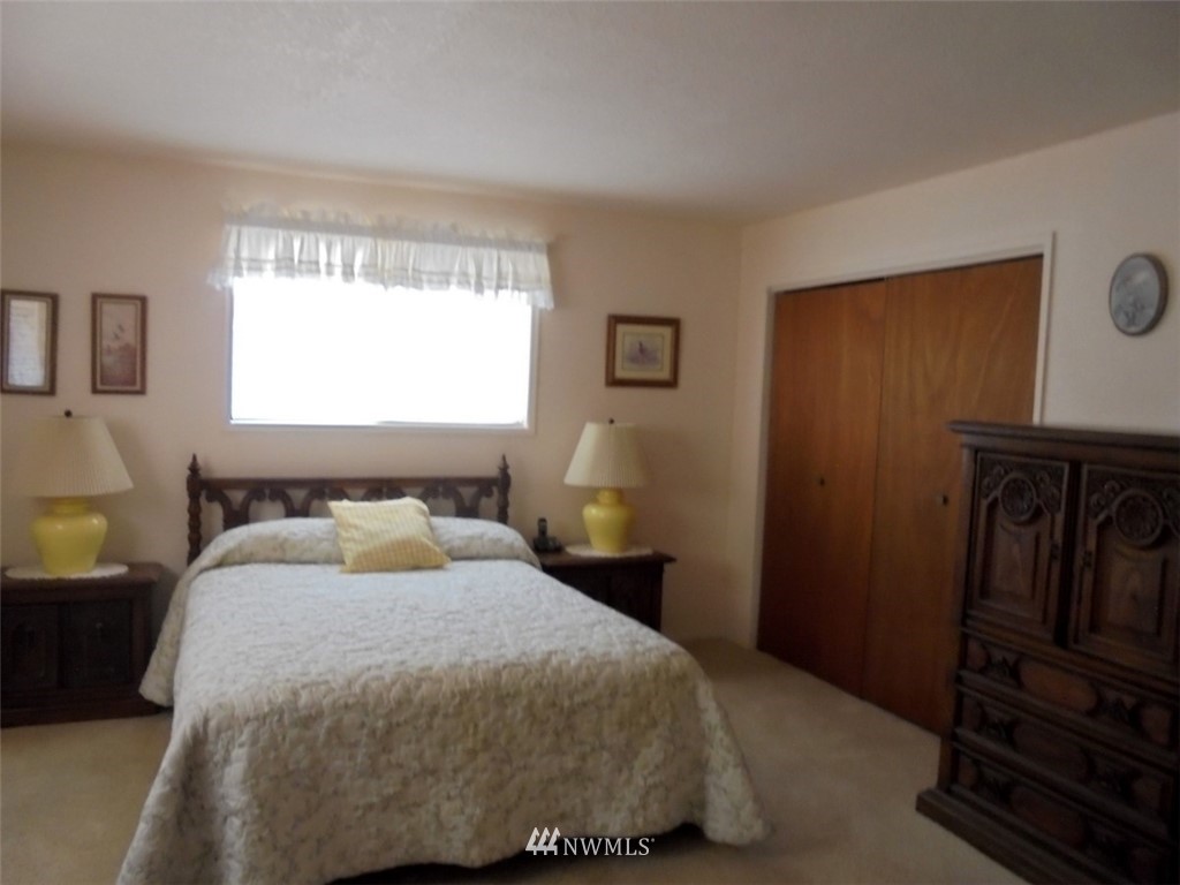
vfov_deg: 53.1
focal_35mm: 26
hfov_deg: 67.3
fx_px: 886
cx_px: 590
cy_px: 442
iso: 320
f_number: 3.5
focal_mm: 4.6
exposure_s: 1/30
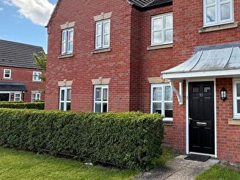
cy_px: 79
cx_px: 211
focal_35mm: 30
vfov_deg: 46.7
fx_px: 208
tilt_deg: +4.8
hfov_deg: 53.4
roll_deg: +0.3
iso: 64
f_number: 2.2
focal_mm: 2.22
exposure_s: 1/475
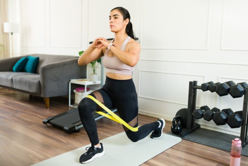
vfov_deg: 37.9
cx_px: 124
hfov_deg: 54.4
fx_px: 241
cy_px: 83
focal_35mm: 35
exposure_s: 1/160
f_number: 1.6
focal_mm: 35
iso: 400
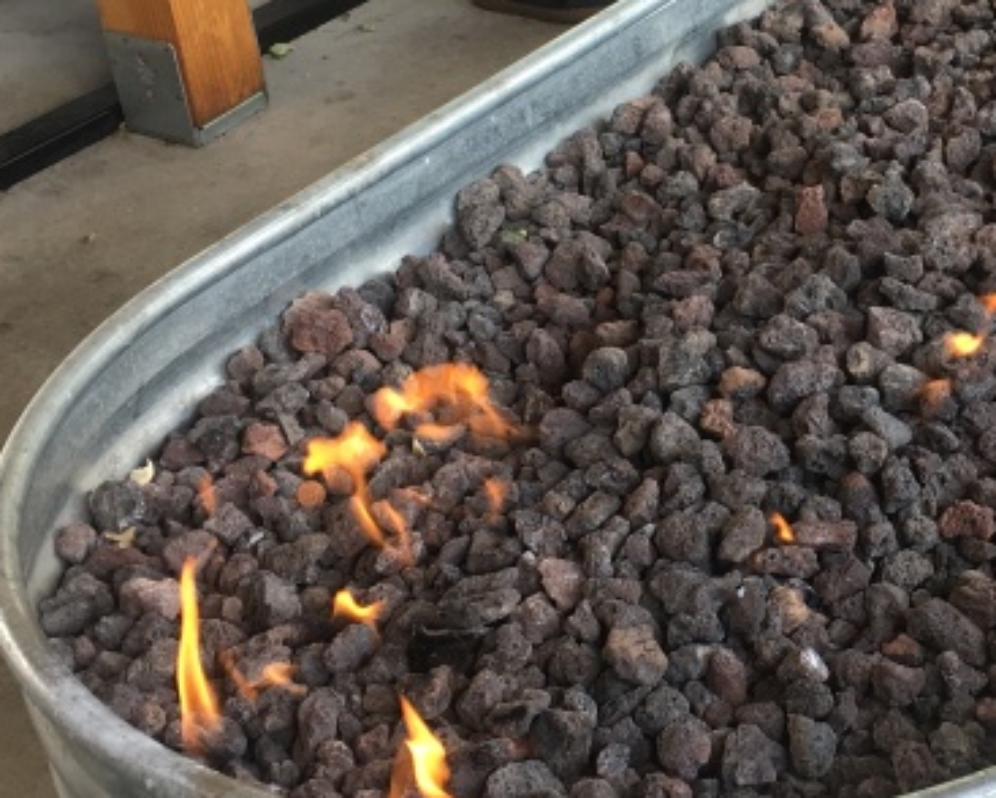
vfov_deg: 19.4
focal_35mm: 79
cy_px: 280
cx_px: 917
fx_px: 2330
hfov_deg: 23.4
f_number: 2.2
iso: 32
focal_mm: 4.15
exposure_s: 1/60
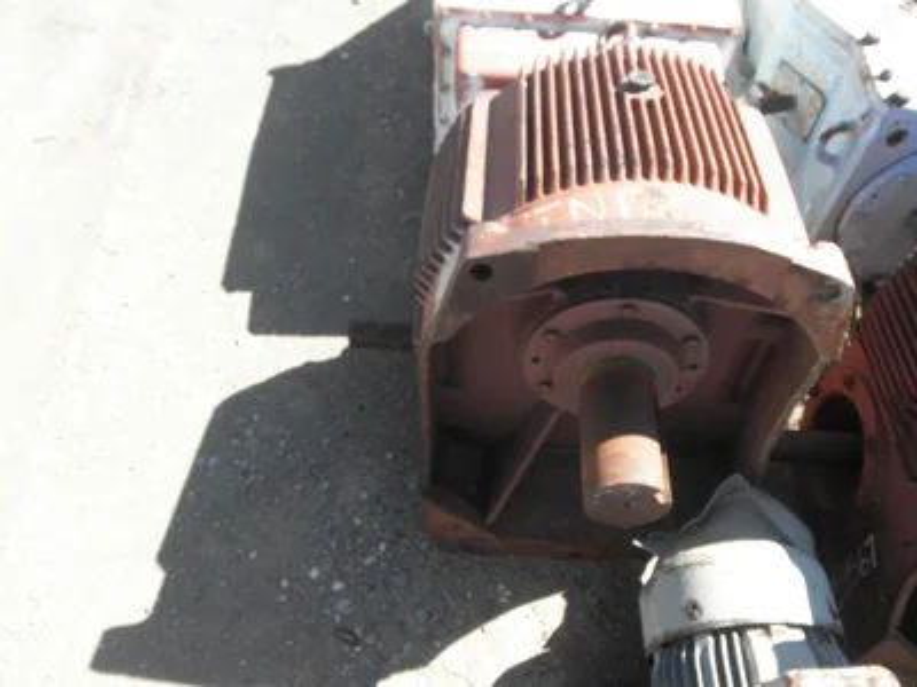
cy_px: 344
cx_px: 458
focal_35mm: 28
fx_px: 742
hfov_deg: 63.4
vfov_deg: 49.7
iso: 64
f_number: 3
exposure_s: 1/250
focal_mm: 5
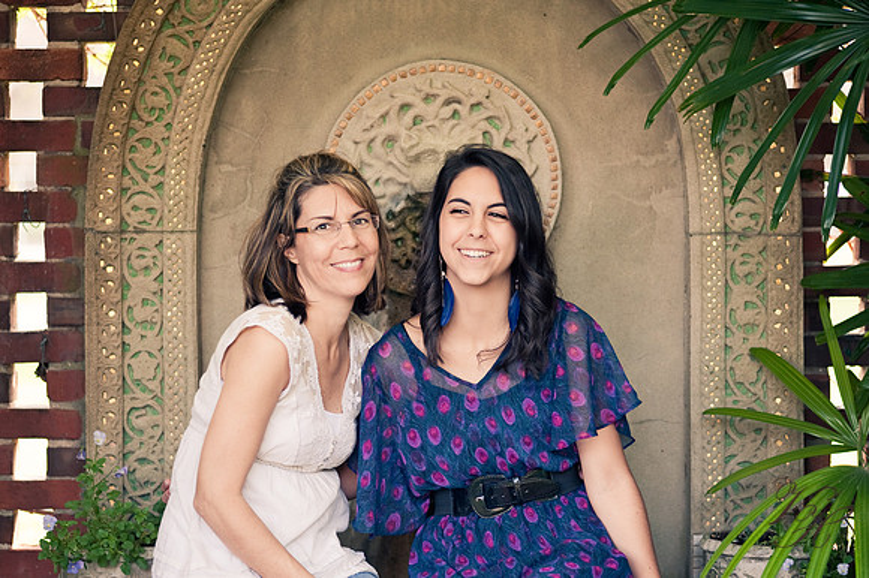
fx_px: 2533
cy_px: 289
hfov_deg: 19.5
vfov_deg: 13.0
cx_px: 434
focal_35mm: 105
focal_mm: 105
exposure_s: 1/125
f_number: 2.8
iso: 320
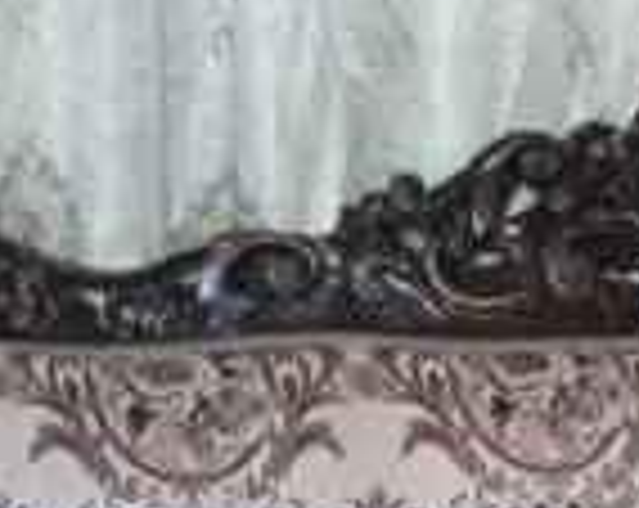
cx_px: 562
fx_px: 2246
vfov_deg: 12.5
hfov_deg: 16.0
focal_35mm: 119
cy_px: 643
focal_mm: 4.95
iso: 2597
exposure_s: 1/25
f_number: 1.9
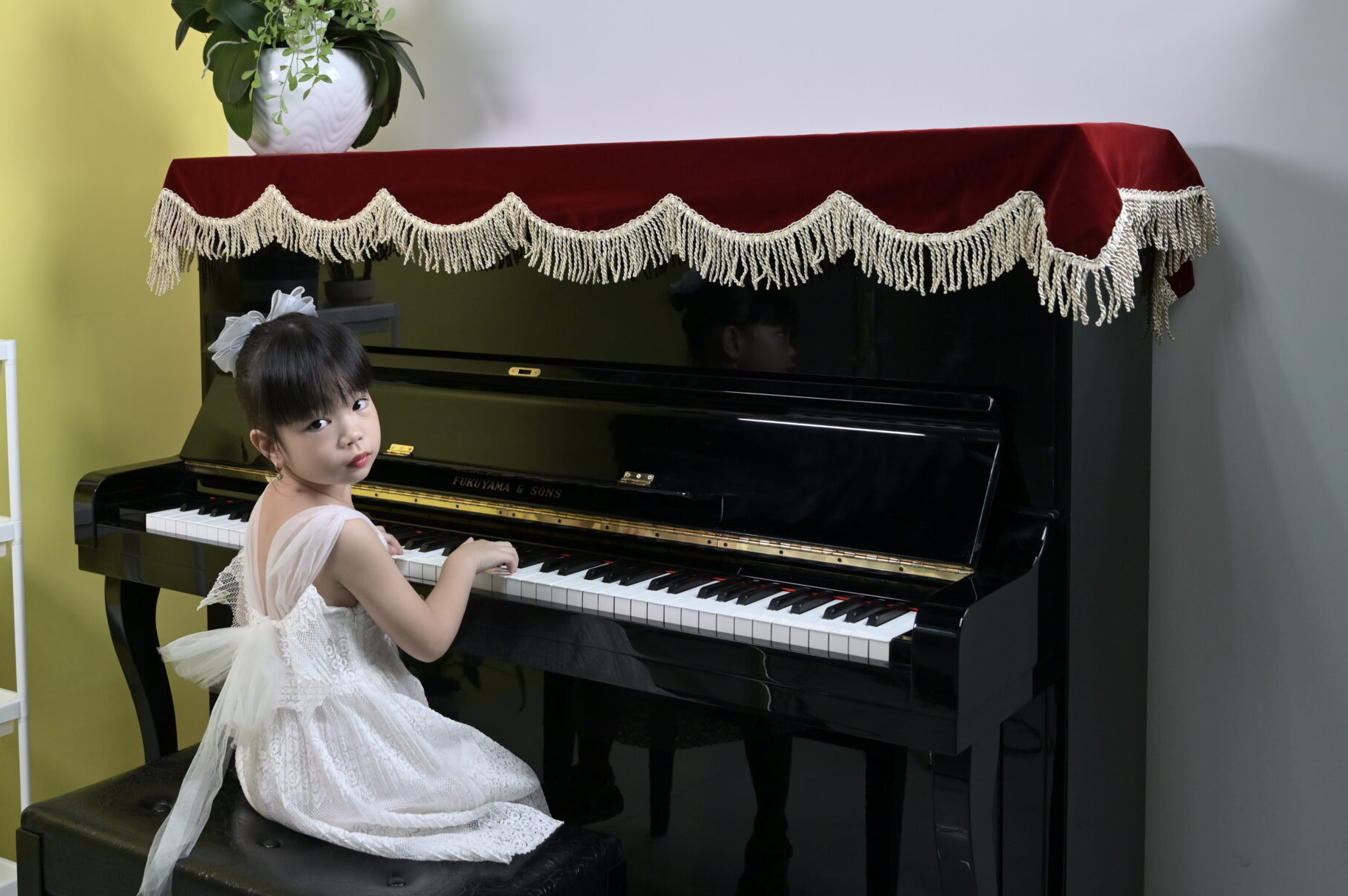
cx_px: 439
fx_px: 1597
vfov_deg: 31.1
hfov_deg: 45.0
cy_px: 297
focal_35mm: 43
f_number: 5
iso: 320
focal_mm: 30.5
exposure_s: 1/100
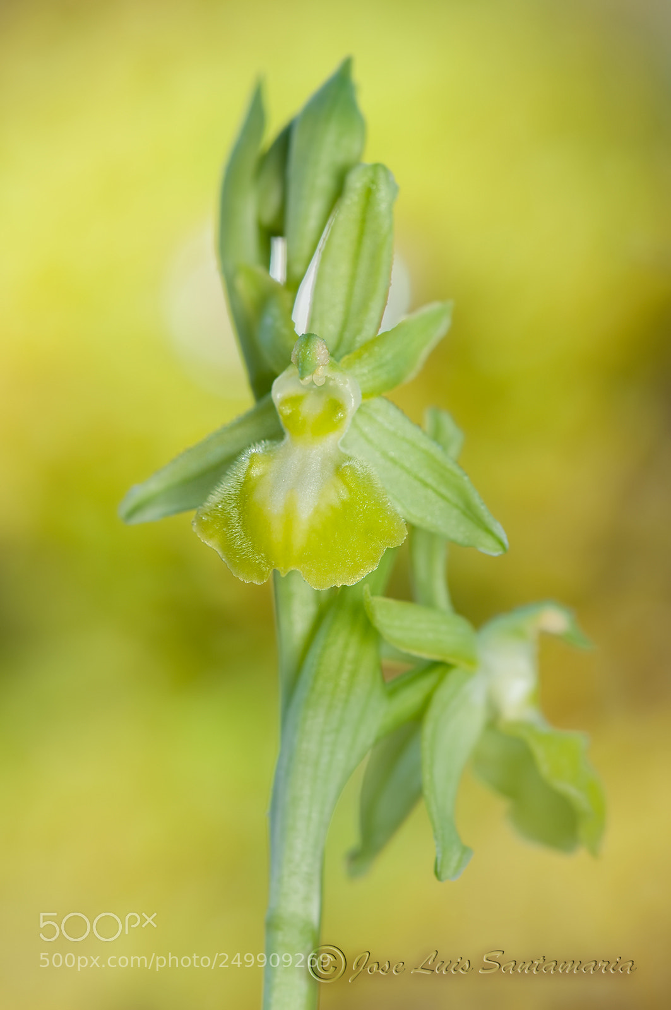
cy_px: 505
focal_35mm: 225
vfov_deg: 9.2
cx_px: 336
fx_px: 6305
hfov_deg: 6.1
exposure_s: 1/200
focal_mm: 150
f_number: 6.3
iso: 100
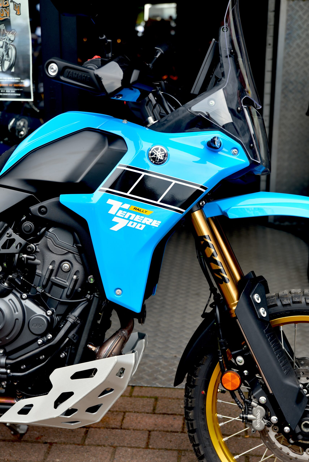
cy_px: 231
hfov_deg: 22.6
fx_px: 772
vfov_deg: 33.4
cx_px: 154
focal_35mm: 60
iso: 100
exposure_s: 1/80
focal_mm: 60
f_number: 4.5
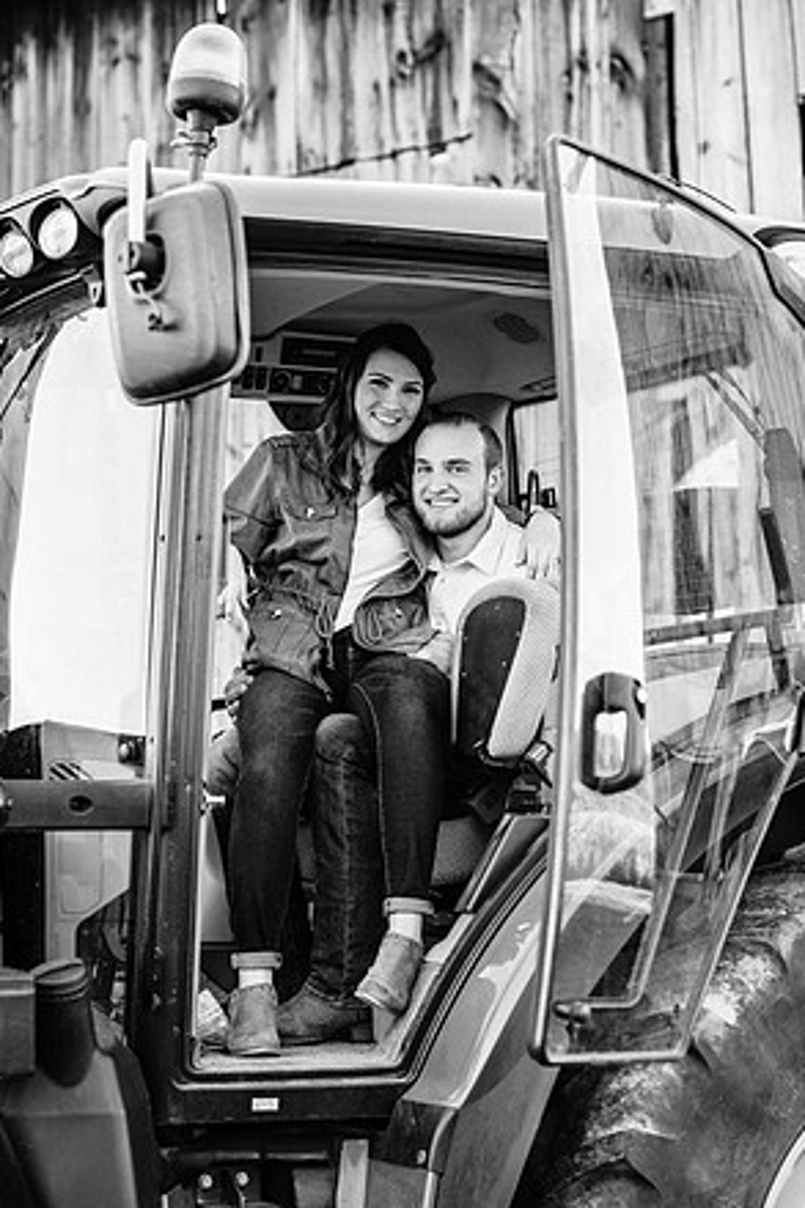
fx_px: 2920
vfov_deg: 23.4
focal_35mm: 87
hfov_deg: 15.7
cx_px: 401
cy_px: 604
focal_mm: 85
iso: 200
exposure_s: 1/640
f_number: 3.2
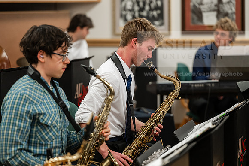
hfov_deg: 17.1
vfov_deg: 11.4
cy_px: 83
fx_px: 830
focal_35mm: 120
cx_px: 124
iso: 1600
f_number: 2.8
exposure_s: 1/200
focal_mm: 120
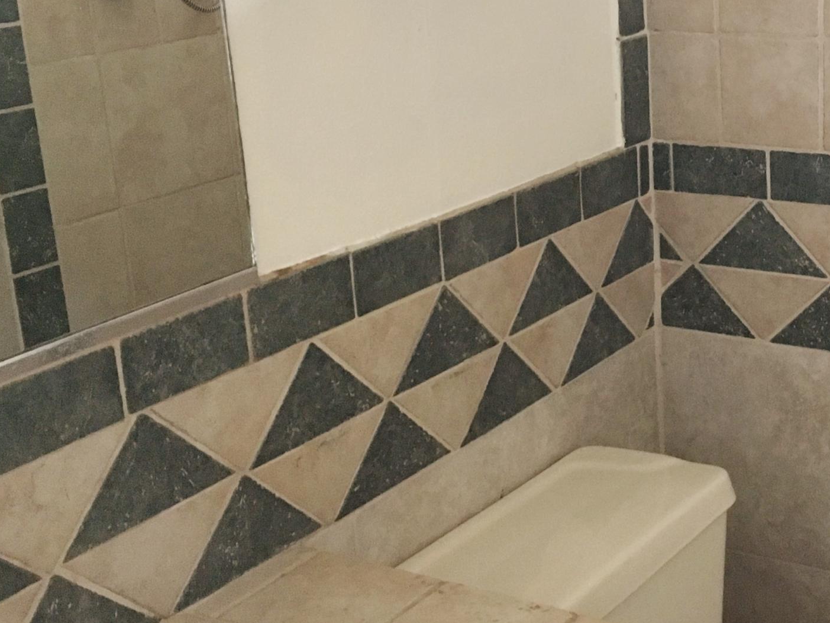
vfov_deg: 23.6
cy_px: 265
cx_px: 740
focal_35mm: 62
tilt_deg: -16.4
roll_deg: +0.6
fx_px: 1486
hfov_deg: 29.9
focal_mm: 4.15
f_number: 2.2
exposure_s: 1/20
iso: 200
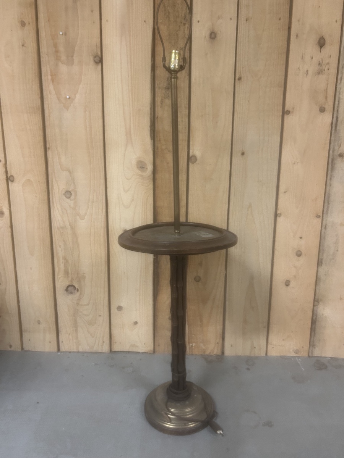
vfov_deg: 67.3
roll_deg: -0.7
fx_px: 345
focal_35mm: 26
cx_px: 172
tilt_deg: -12.5
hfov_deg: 53.1
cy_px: 229
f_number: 1.5
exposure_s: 1/50
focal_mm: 5.7
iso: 320
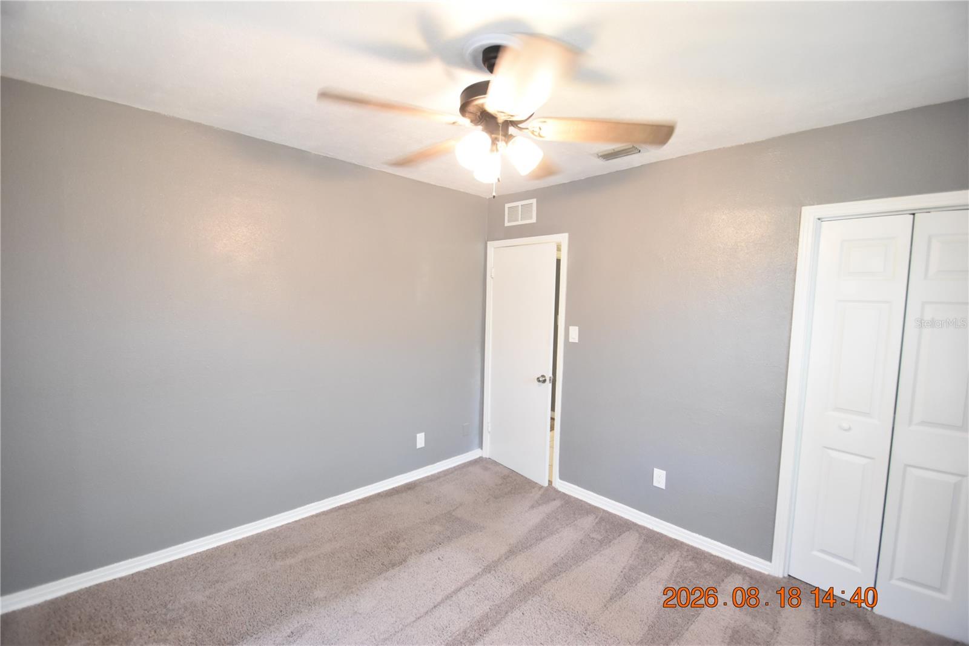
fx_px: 404
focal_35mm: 15
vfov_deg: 77.3
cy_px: 323
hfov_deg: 100.4
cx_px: 484
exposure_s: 1/60
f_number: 3.5
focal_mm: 10
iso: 1800
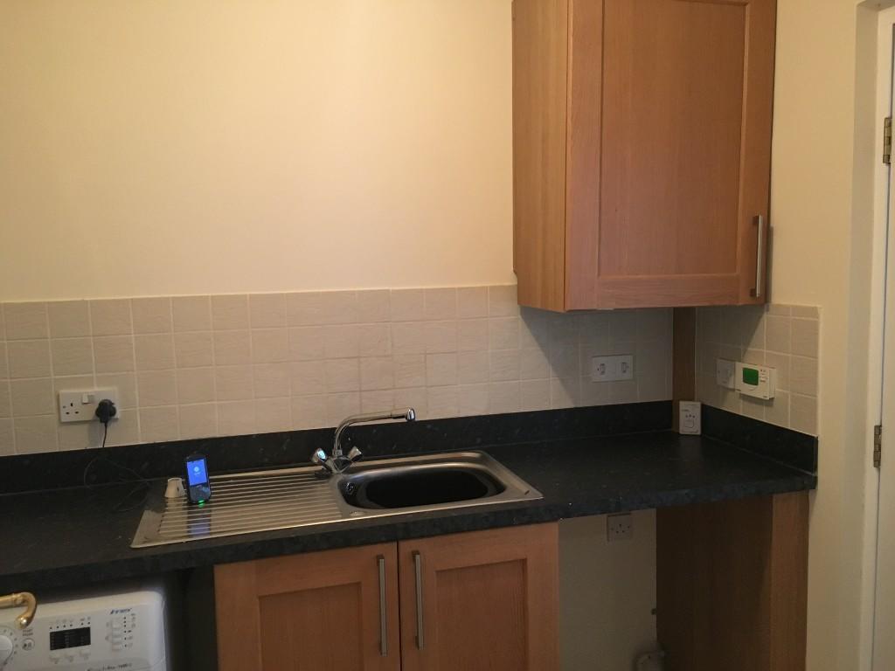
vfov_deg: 48.2
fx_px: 750
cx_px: 448
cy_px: 336
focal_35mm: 29
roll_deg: +1.3
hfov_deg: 61.7
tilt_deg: -6.4
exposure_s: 1/25
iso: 200
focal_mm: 4.15
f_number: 2.2
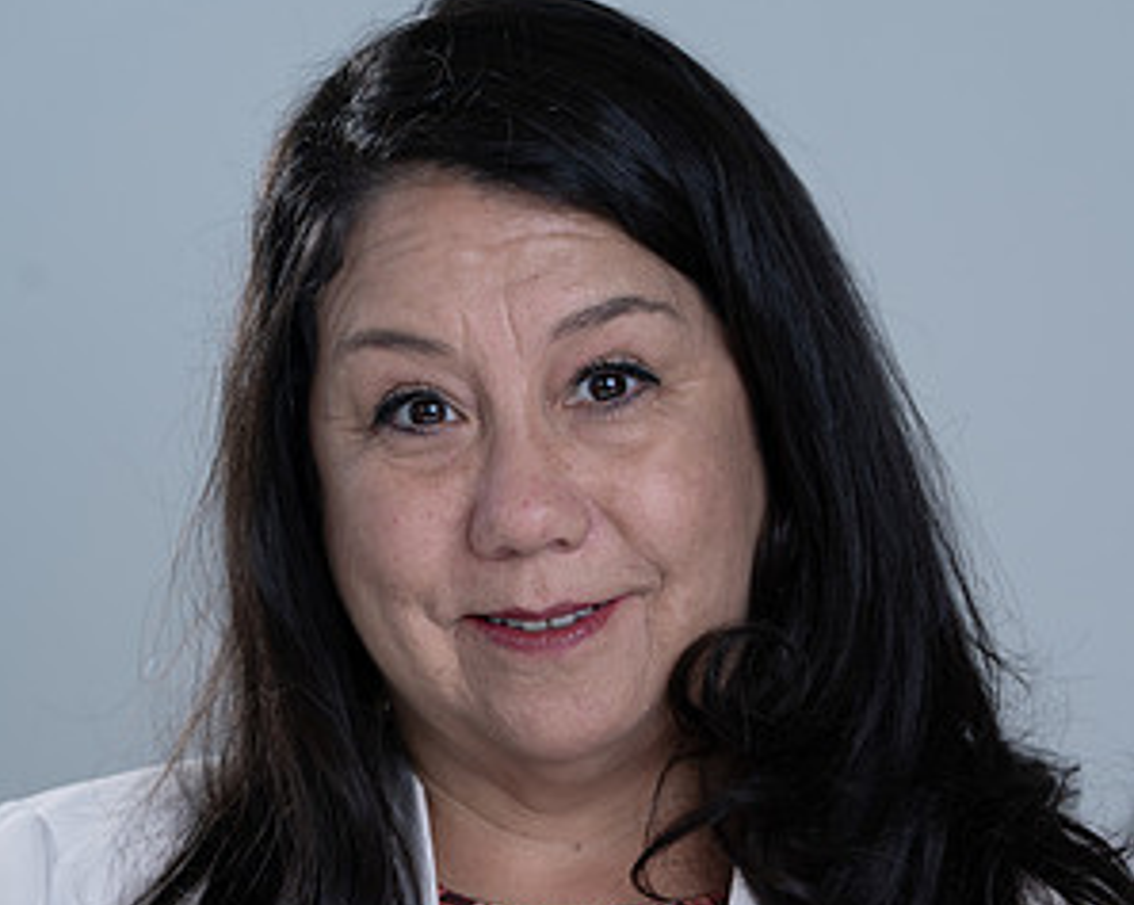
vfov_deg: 7.0
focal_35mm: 222
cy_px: 592
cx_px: 569
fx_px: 7443
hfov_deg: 8.7
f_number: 5.6
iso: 160
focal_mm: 156
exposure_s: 1/200
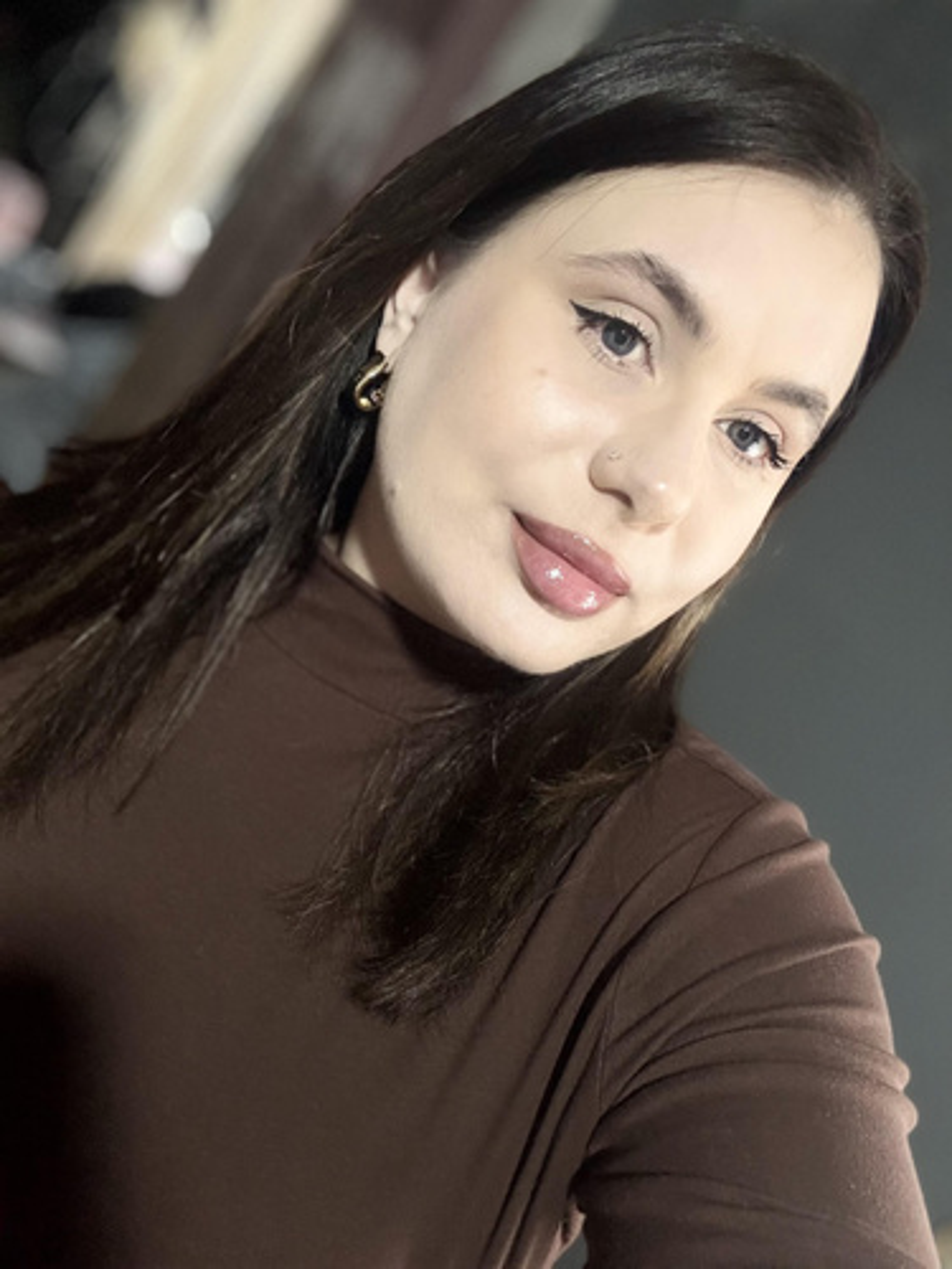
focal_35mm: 30
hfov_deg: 46.8
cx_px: 476
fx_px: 1100
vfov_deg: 60.0
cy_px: 634
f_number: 1.9
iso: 320
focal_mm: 2.69
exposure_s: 1/42
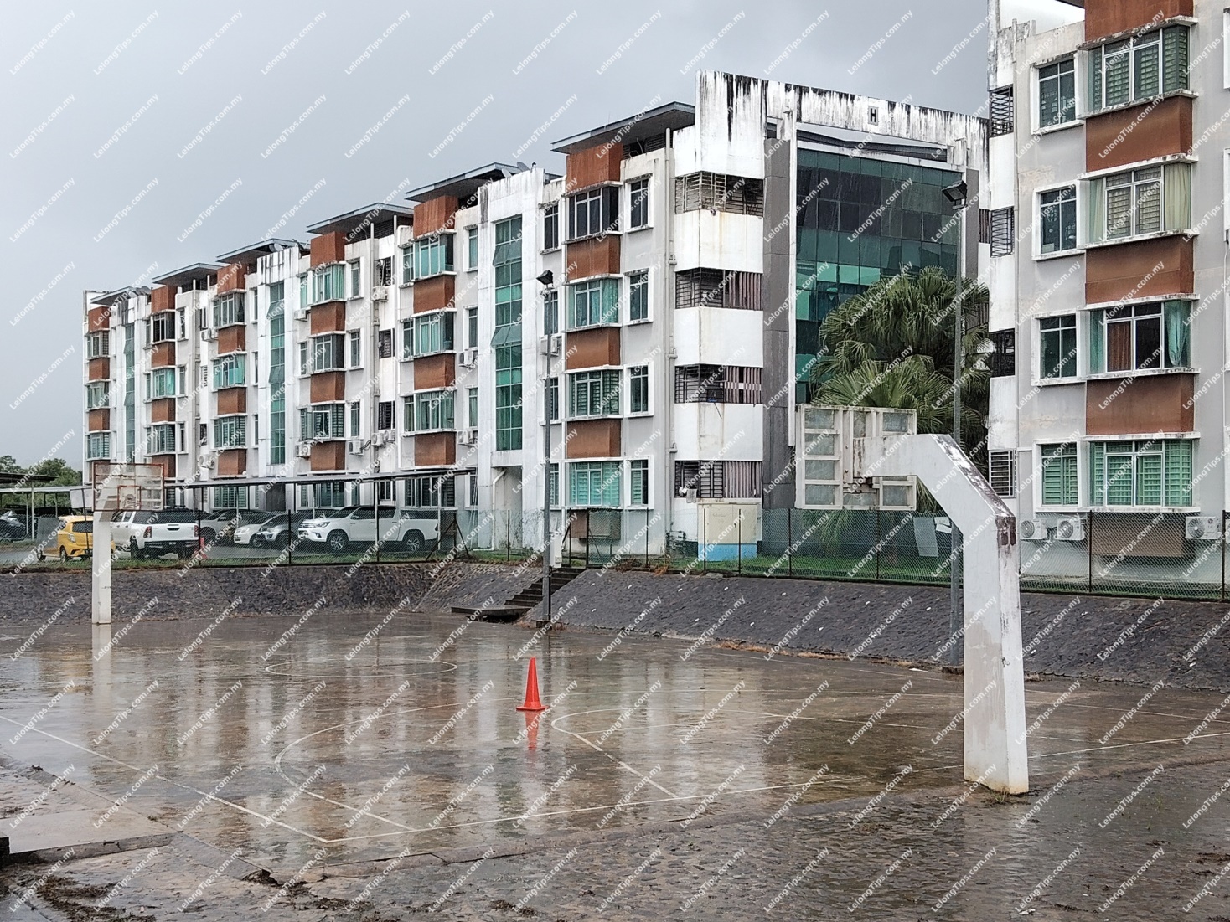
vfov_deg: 35.1
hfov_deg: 45.8
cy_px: 461
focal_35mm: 41
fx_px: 1457
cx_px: 615
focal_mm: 4.15
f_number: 1.8
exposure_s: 1/169
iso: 100
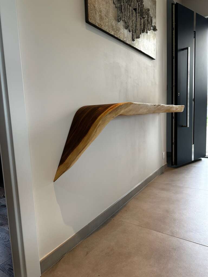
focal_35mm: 24
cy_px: 138
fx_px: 192
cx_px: 104
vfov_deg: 71.6
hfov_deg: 56.8
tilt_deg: -7.3
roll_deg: +1.5
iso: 200
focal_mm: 6.86
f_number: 1.78
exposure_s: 1/120
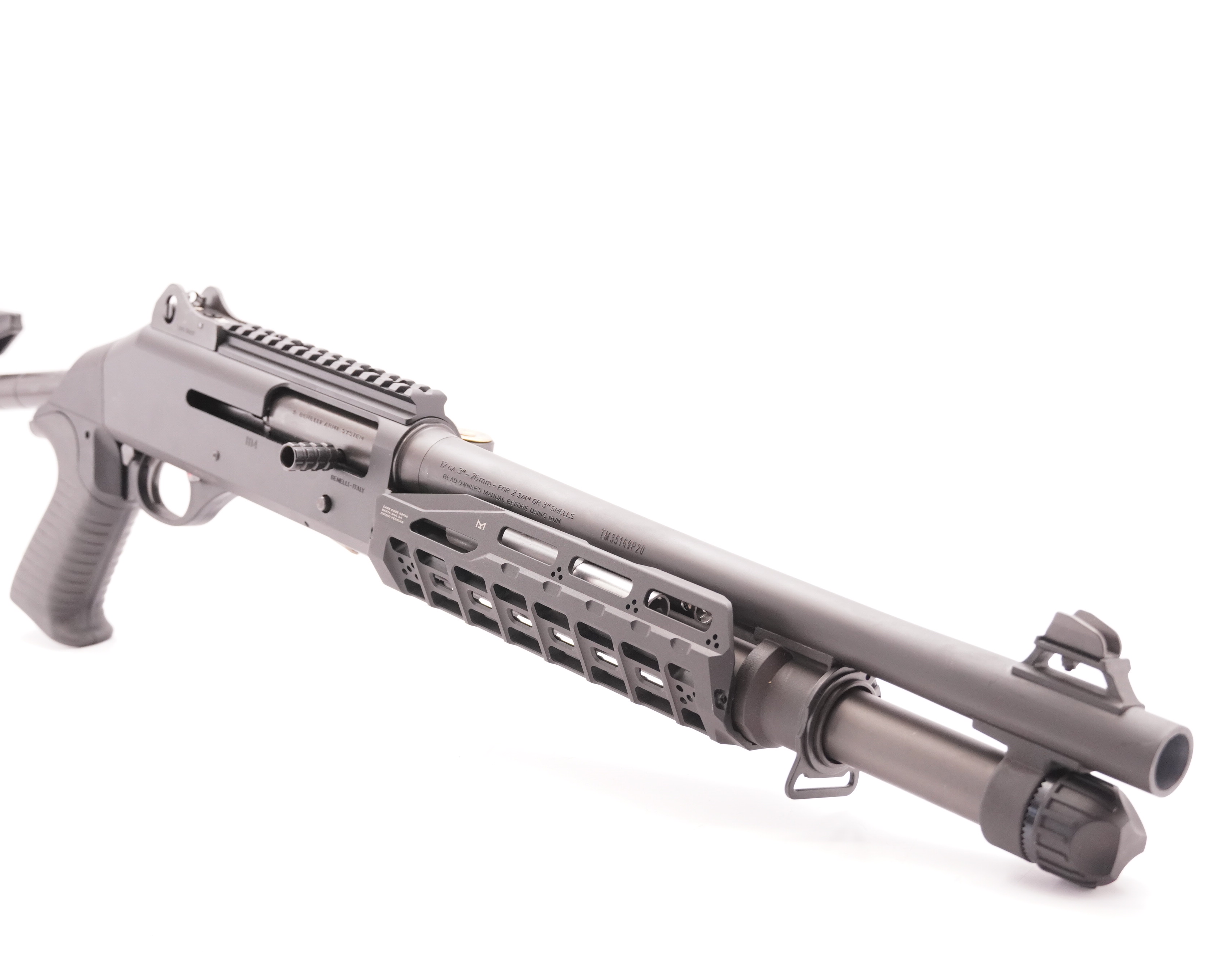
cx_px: 486
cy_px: 510
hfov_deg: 31.4
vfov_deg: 25.4
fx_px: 2175
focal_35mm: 60
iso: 1250
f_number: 5.6
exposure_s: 1/125
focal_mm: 34
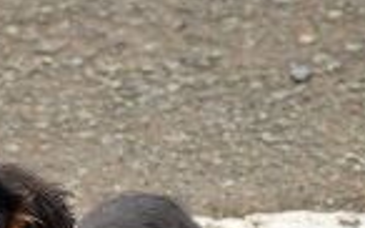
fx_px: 4831
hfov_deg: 4.3
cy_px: 319
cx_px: 22
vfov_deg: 2.7
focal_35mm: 486
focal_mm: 116
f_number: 6.3
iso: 160
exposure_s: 1/250
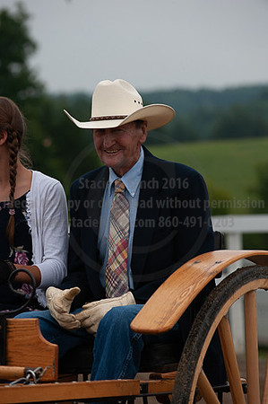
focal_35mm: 200
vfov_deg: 10.3
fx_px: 2238
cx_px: 134
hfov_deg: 6.9
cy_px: 202
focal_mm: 200
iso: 320
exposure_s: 1/1000
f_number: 4
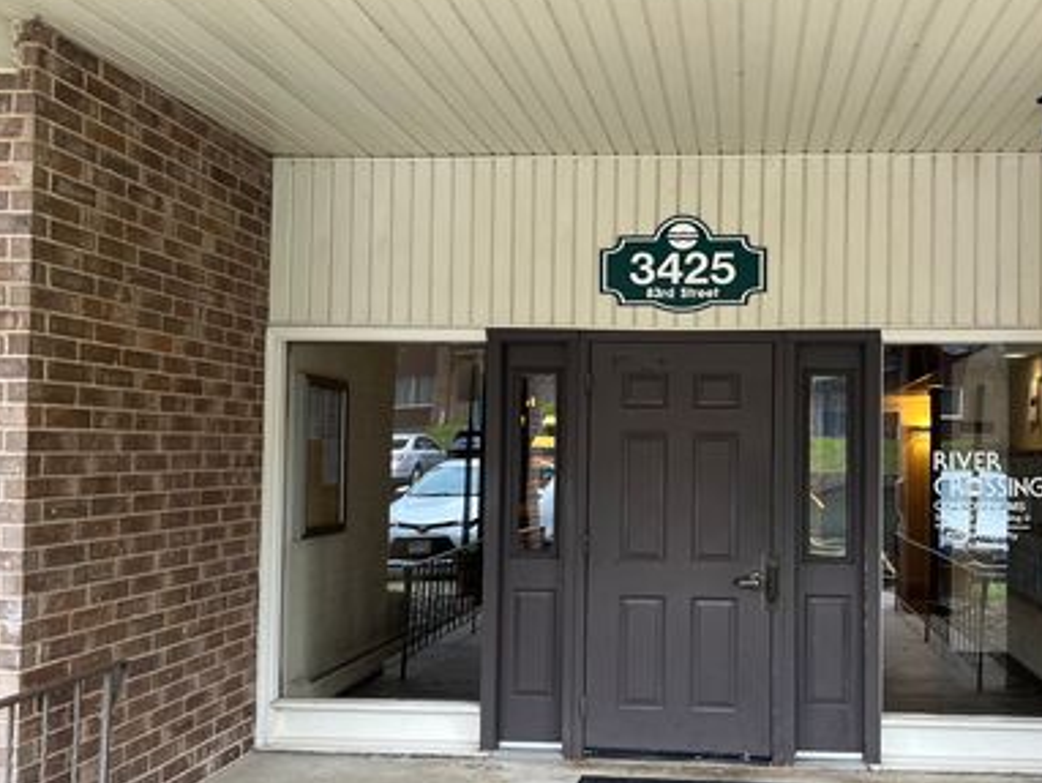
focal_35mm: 34
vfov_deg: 41.8
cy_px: 427
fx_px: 1024
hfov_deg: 53.2
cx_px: 668
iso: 100
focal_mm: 5.7
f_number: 1.5
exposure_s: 1/121
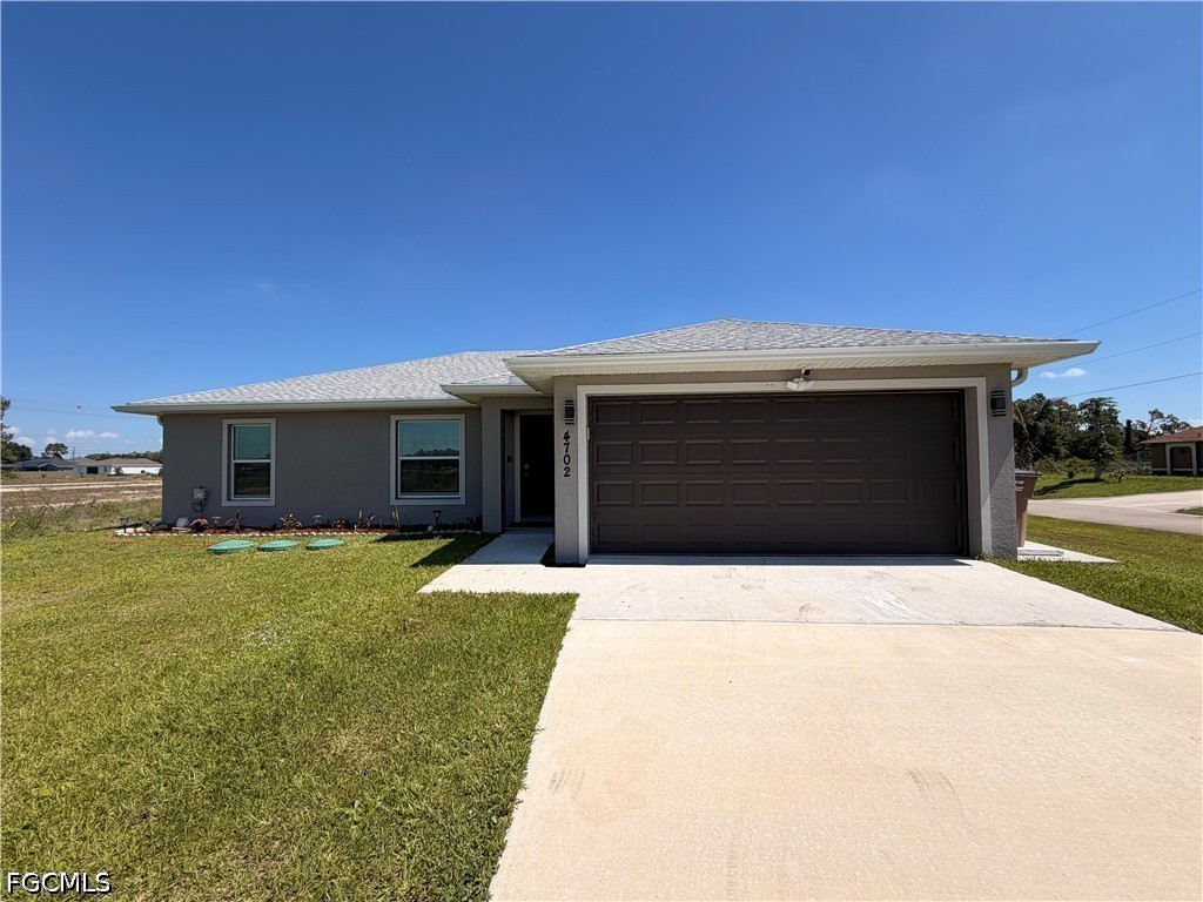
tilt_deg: +2.2
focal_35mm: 14
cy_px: 451
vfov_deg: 85.7
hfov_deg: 102.1
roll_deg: +1.3
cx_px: 602
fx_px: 487
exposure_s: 1/1285
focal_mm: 2.22
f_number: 2.2
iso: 20
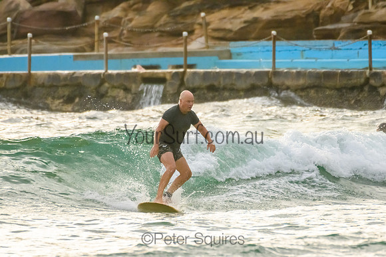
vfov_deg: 1.4
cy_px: 128
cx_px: 193
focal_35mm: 1000
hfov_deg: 2.1
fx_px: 10724
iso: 5600
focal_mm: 1000
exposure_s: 1/4000
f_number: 11
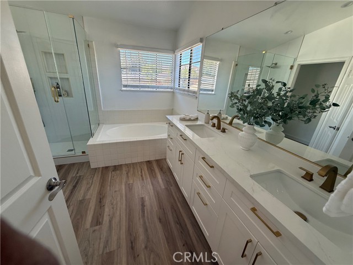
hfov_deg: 102.1
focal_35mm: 14
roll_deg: -3.0
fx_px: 143
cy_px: 132
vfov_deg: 85.7
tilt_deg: -20.5
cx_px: 176
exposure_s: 1/120
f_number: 2.2
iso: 80
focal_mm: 2.22
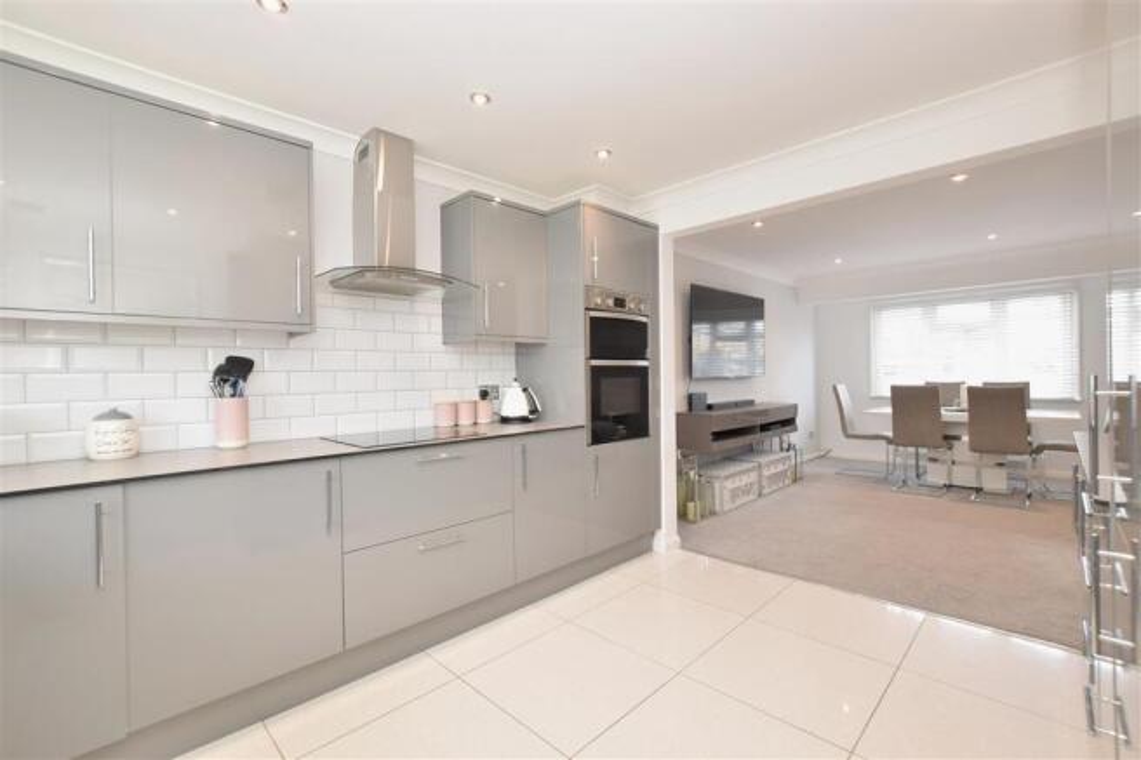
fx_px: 475
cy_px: 380
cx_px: 570
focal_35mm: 15
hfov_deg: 100.4
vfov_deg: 77.3
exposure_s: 1/30
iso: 500
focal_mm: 10
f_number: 8
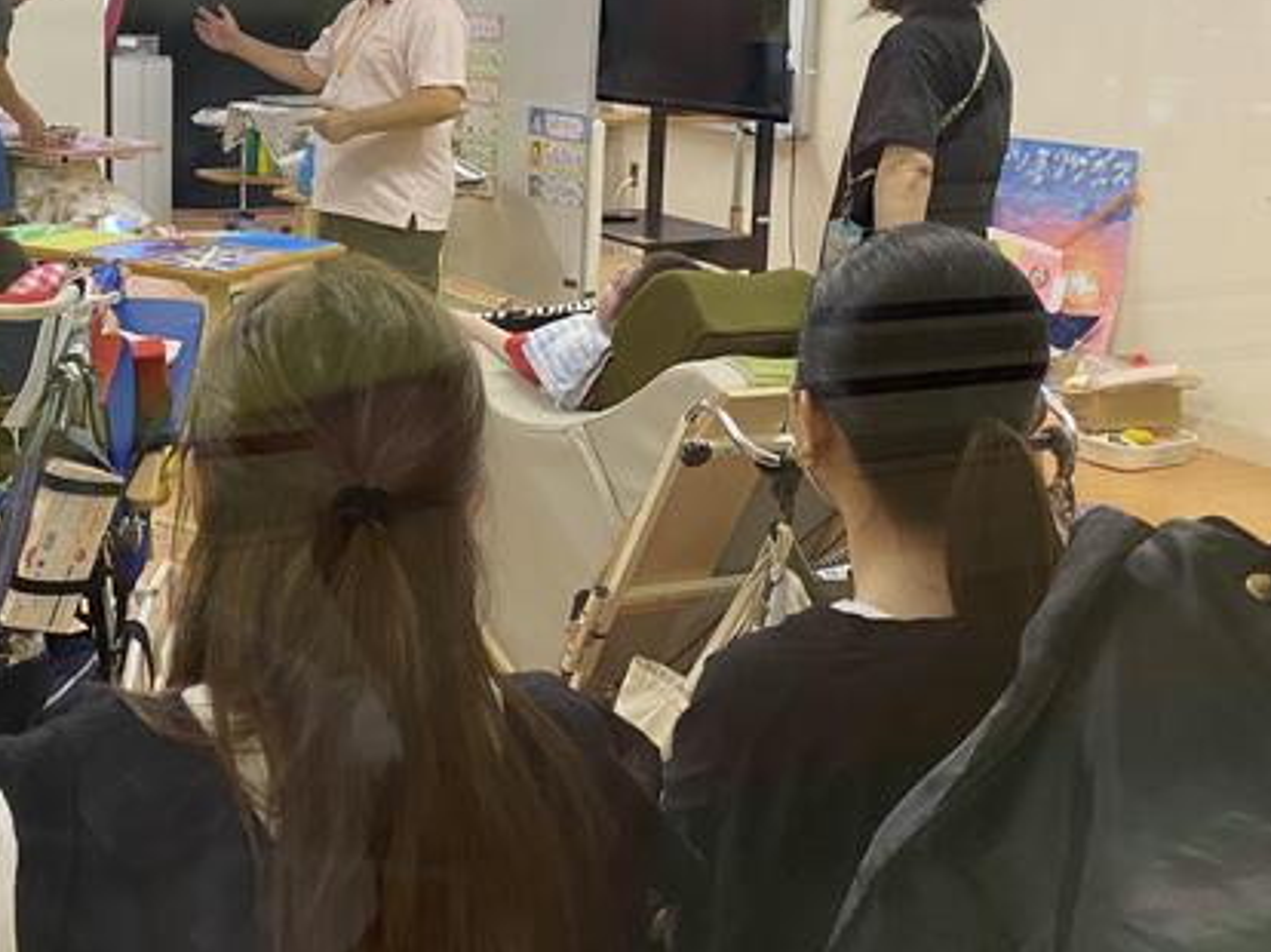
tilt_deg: -9.0
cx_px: 233
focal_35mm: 44
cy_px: 241
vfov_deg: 32.2
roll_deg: -0.4
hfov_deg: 41.0
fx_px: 1615
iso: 125
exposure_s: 1/60
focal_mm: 4.25
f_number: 1.8
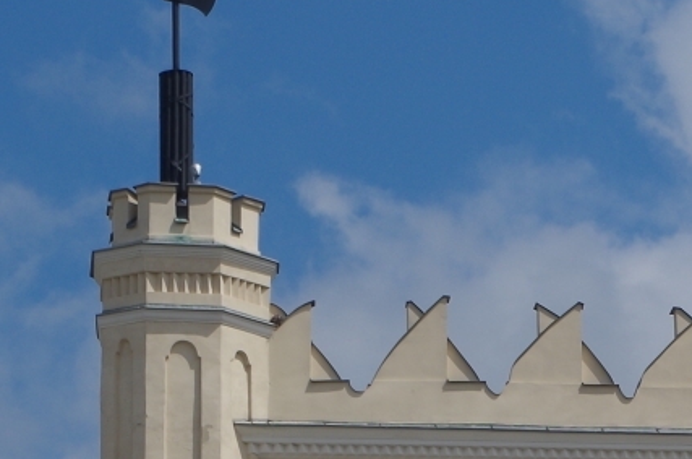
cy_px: 657
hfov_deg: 6.3
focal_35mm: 316
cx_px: 1423
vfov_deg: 4.3
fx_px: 6063
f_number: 10
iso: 100
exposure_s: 1/400
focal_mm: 50
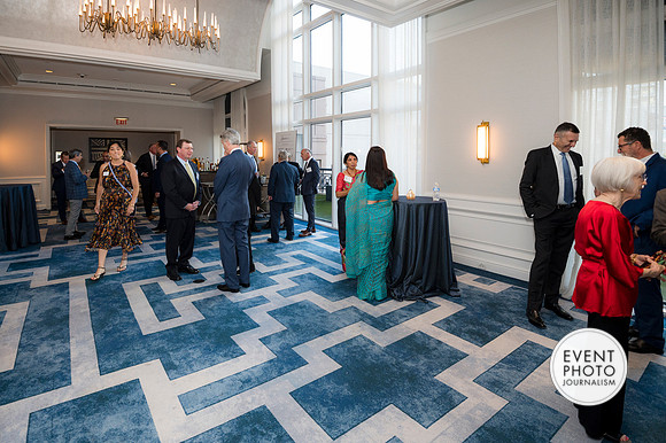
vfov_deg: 73.7
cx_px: 333
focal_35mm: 16
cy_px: 222
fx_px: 296
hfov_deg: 96.8
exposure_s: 1/125
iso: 800
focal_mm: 16
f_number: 4.5
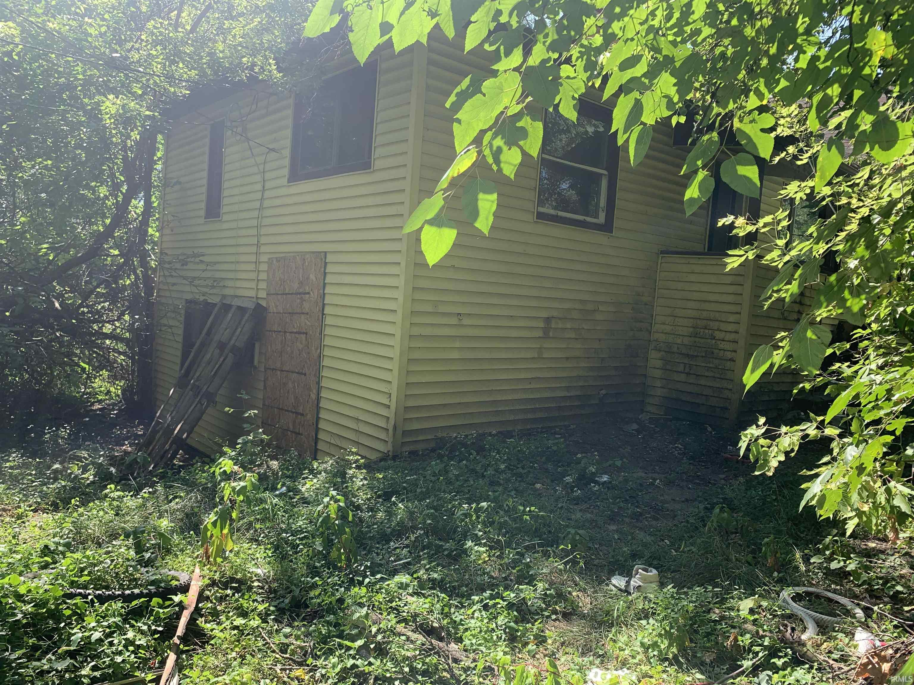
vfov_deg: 53.1
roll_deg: -5.8
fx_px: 687
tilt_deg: -2.0
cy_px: 342
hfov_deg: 67.3
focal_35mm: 26
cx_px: 457
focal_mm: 4.25
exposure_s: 1/457
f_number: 1.8
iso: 25
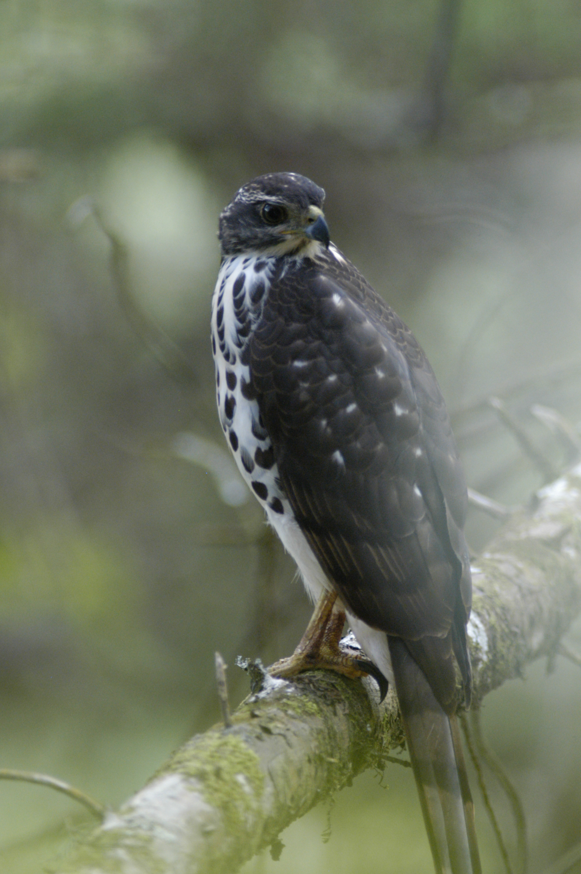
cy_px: 463
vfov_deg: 1.9
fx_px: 25798
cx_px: 291
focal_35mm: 1064
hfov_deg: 1.3
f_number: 4
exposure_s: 1/160
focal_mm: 600
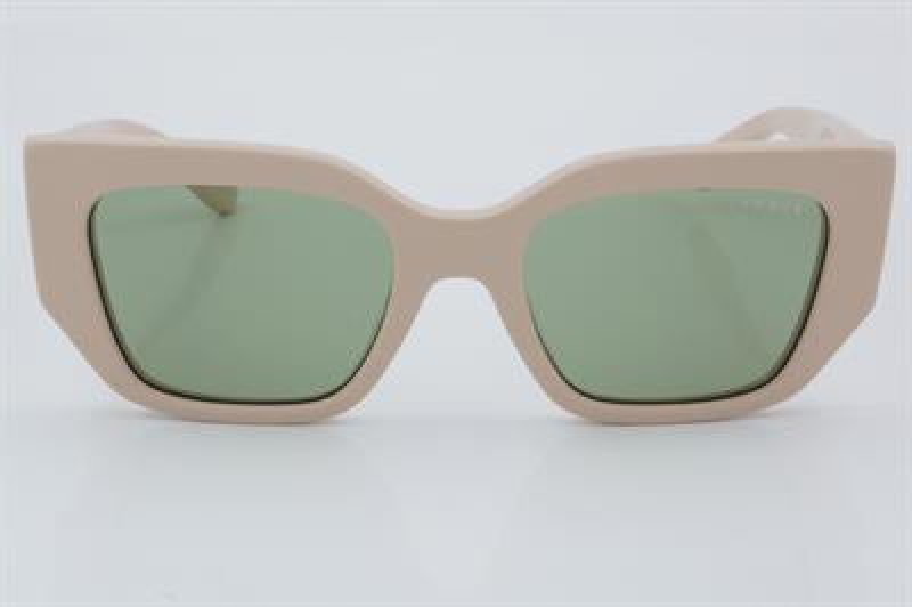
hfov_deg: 24.6
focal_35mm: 82
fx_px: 2088
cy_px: 304
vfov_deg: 16.5
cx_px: 456
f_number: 32
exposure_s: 1/4
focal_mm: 55
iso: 100
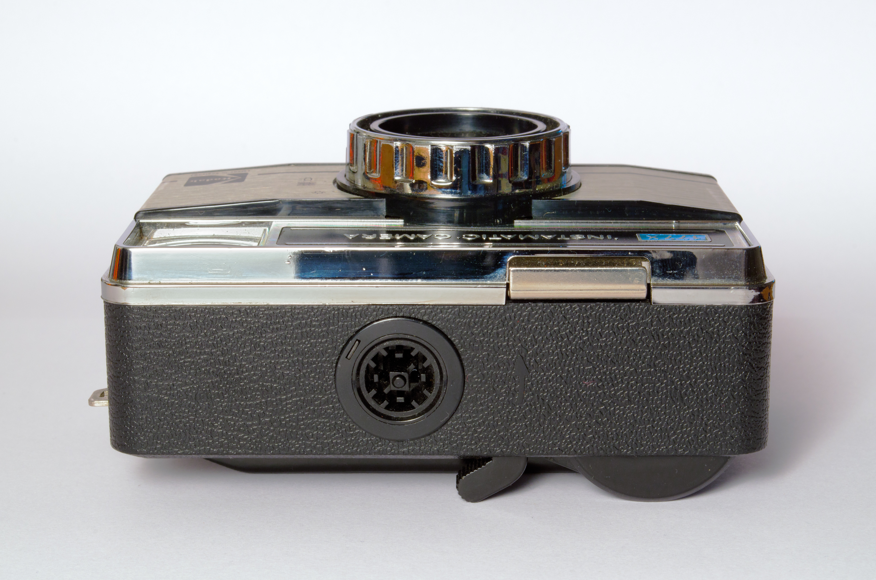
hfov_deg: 24.7
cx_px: 438
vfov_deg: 16.5
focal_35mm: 82
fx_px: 2003
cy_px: 290
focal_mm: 55
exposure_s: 4
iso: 100
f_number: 18
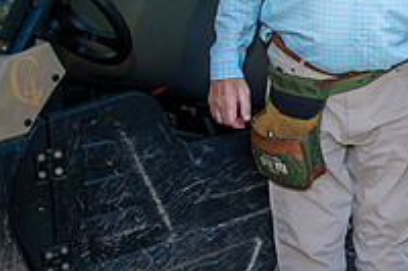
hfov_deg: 21.7
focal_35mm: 81
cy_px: 33
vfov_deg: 16.6
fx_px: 917
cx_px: 581
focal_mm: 28
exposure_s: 1/160
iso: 50
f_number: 2.8
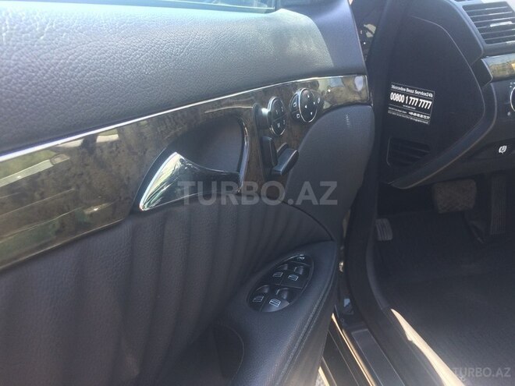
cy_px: 193
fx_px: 431
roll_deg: +1.7
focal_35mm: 29
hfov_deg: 61.7
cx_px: 258
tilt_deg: -27.7
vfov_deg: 48.2
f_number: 2.2
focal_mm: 4.15
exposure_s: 1/100
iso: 64
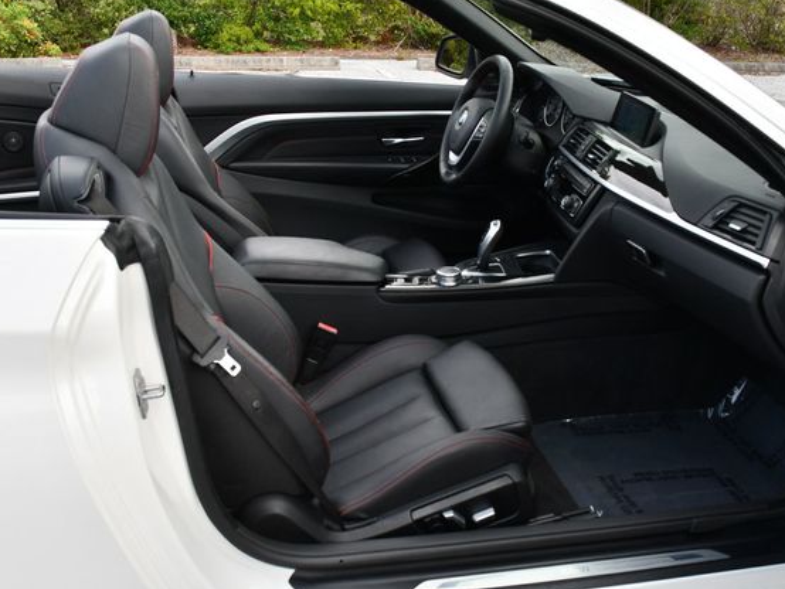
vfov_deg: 36.0
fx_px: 907
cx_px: 431
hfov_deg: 46.7
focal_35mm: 40
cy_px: 297
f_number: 6.3
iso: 200
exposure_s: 1/250
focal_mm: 18
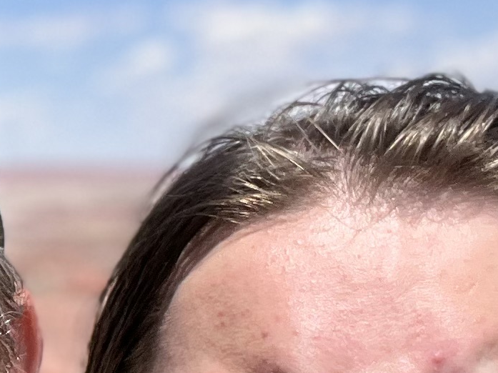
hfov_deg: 13.6
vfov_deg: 11.0
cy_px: 376
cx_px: -324
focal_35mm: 133
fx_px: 1912
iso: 32
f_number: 2.2
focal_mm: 2.71
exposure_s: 1/806
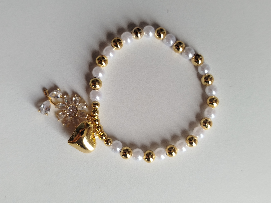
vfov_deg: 32.2
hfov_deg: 42.1
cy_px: 102
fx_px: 352
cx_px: 136
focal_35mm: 45
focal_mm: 5.31
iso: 100
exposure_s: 1/120
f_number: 1.7
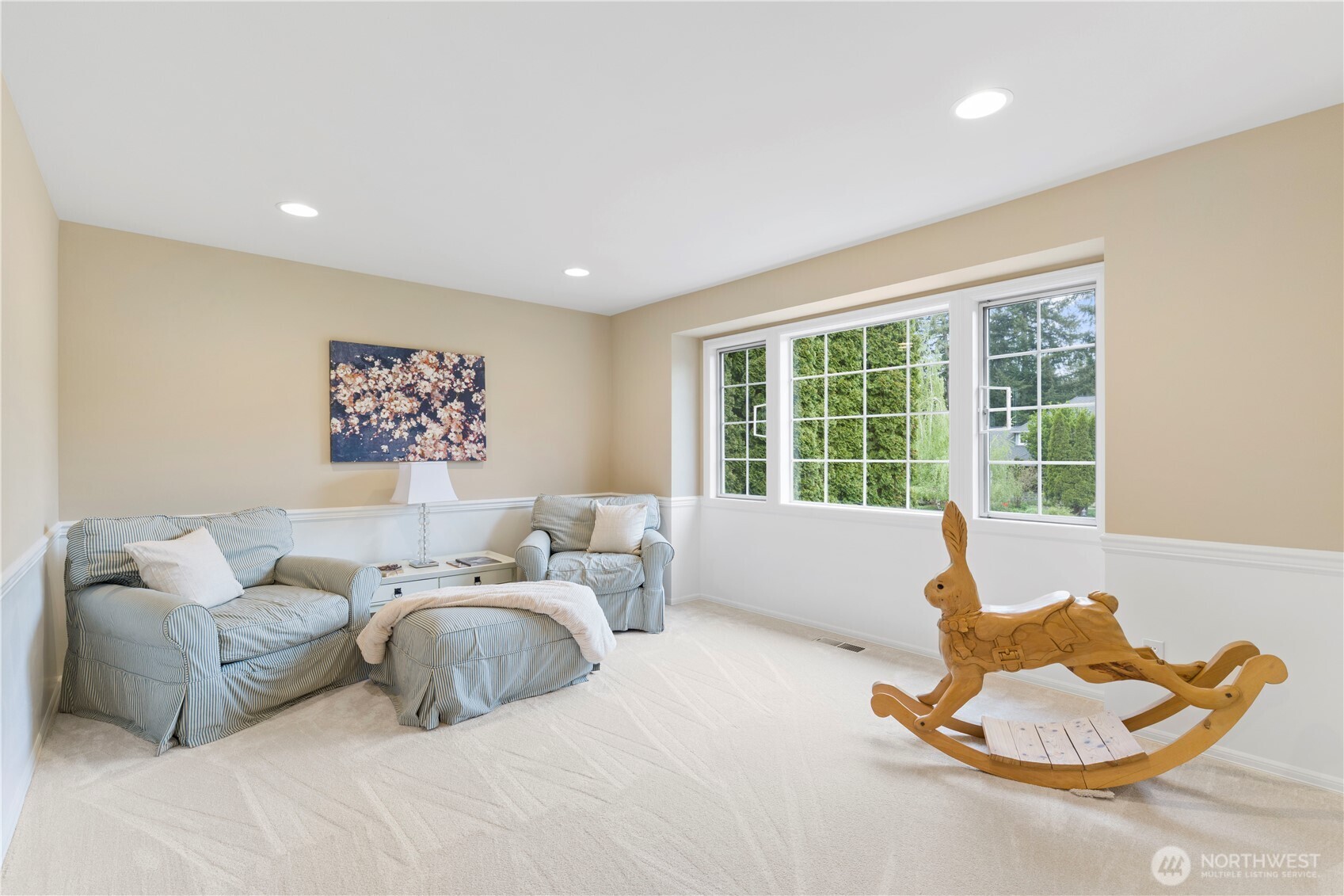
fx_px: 597
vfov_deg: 73.7
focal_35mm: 16
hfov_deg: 96.7
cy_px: 448
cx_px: 672
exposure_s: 1/2.5
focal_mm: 16
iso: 125
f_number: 8
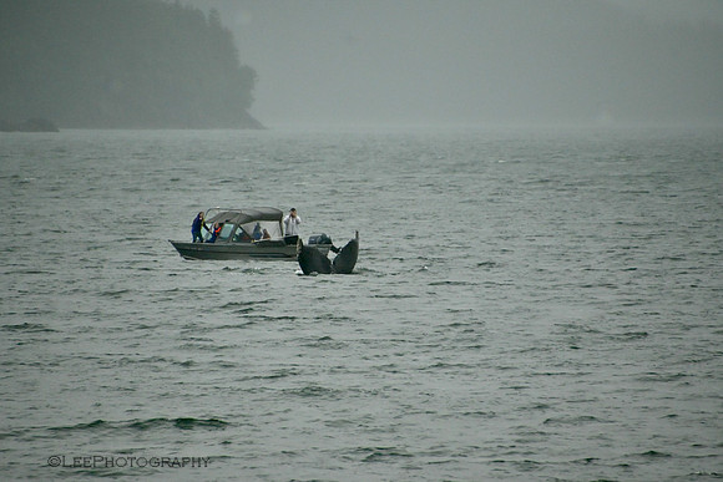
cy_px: 241
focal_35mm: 525
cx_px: 362
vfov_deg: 2.6
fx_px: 10546
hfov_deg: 3.9
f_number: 6.3
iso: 1400
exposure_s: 1/3000
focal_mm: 350
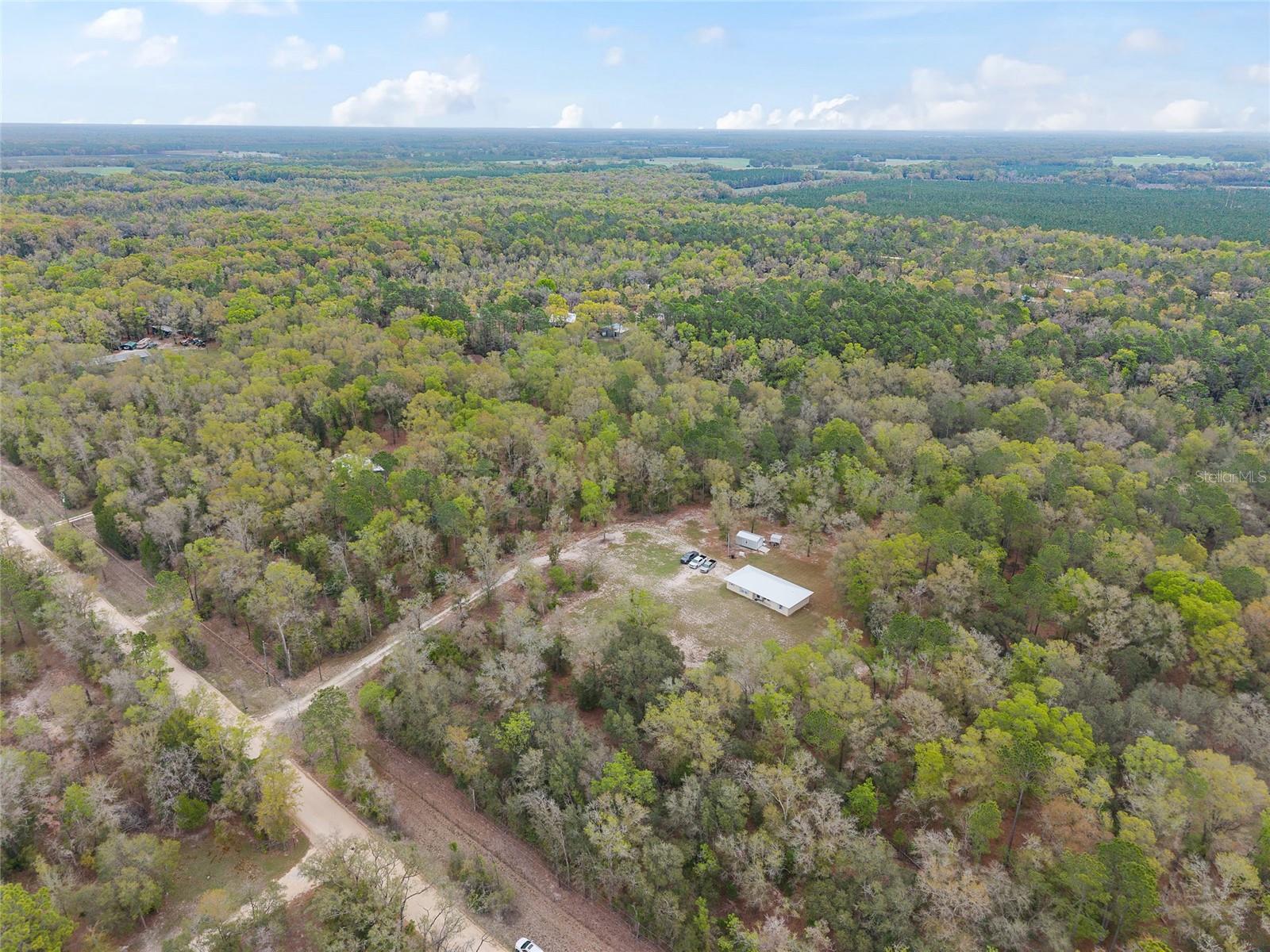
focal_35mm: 24
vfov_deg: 56.8
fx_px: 881
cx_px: 635
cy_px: 476
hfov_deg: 71.6
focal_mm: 8.67
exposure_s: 1/640
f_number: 1.8
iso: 290
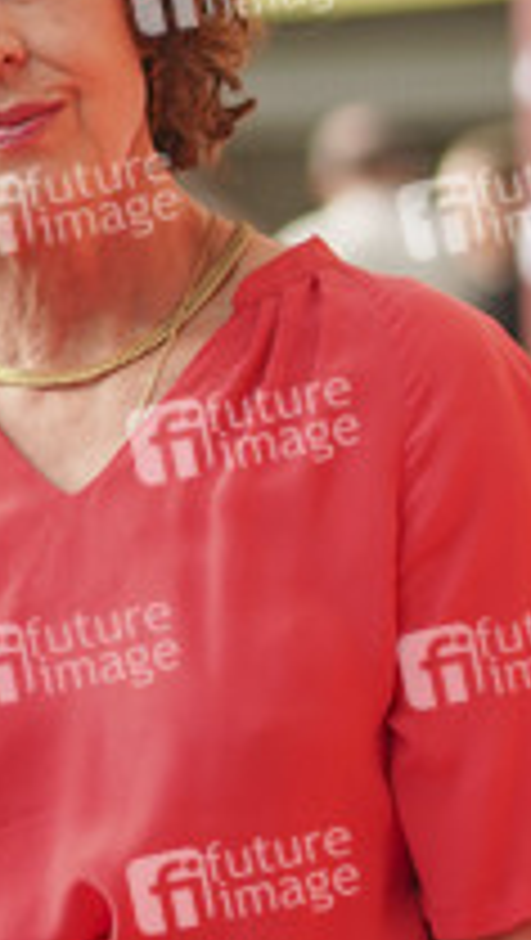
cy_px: 319
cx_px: 124
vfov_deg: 18.9
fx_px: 2821
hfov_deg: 10.7
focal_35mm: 113
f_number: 1.8
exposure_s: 1/2500
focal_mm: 50
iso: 320
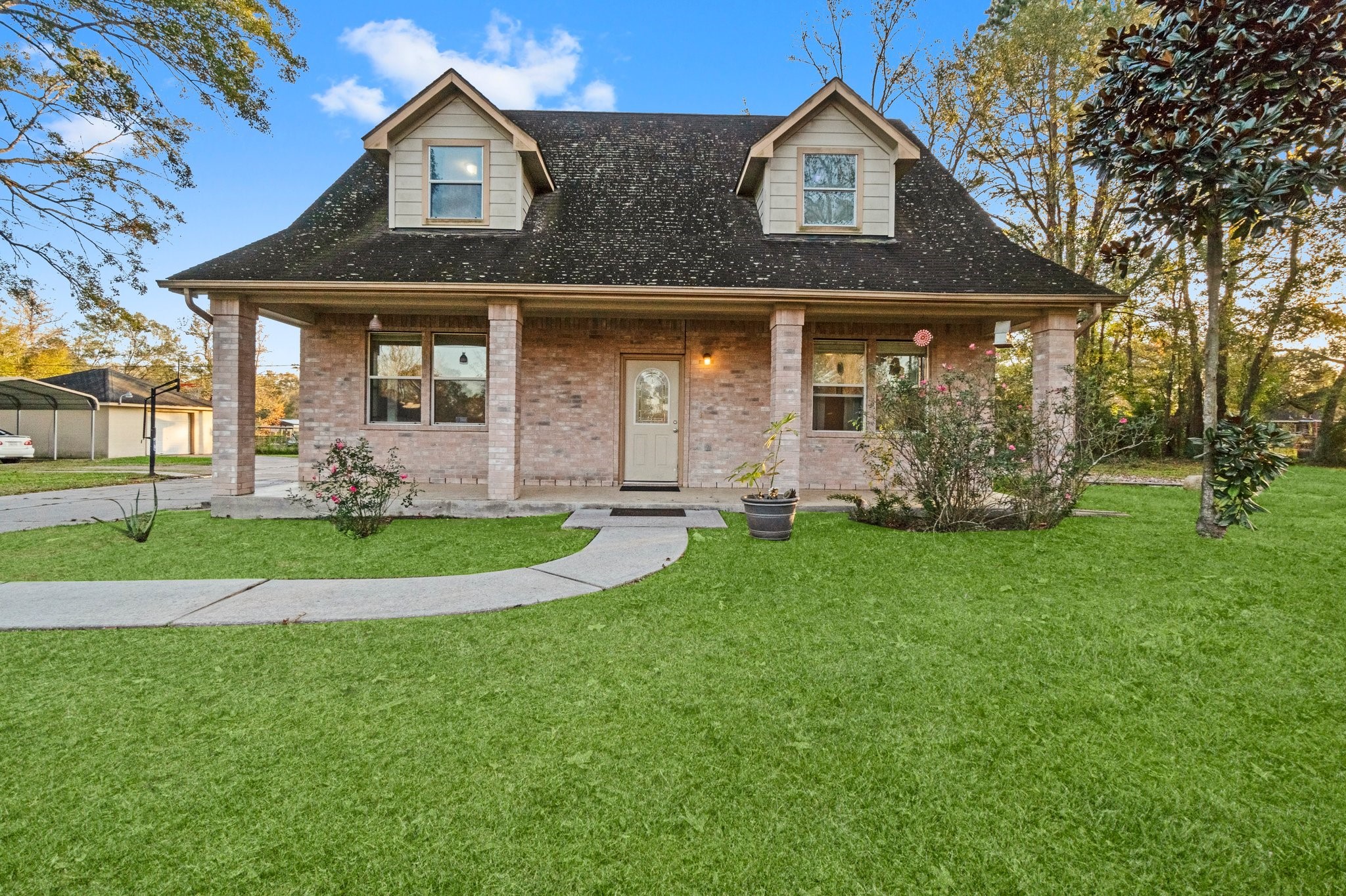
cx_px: 673
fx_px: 561
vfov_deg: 77.3
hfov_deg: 100.4
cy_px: 448
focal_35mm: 15
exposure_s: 1/160
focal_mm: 10
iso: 800
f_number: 10
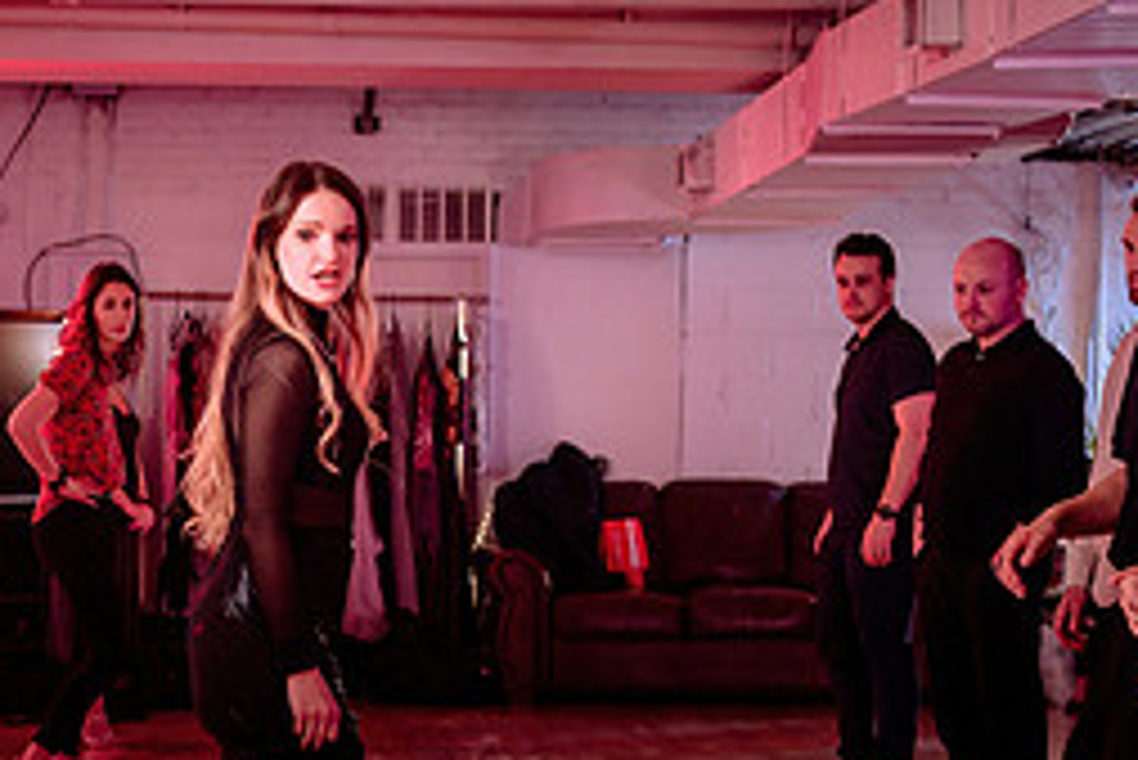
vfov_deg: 12.4
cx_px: 274
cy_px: 614
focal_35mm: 110
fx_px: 3479
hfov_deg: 18.5
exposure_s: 1/100
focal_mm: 48
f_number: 2.8
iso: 500
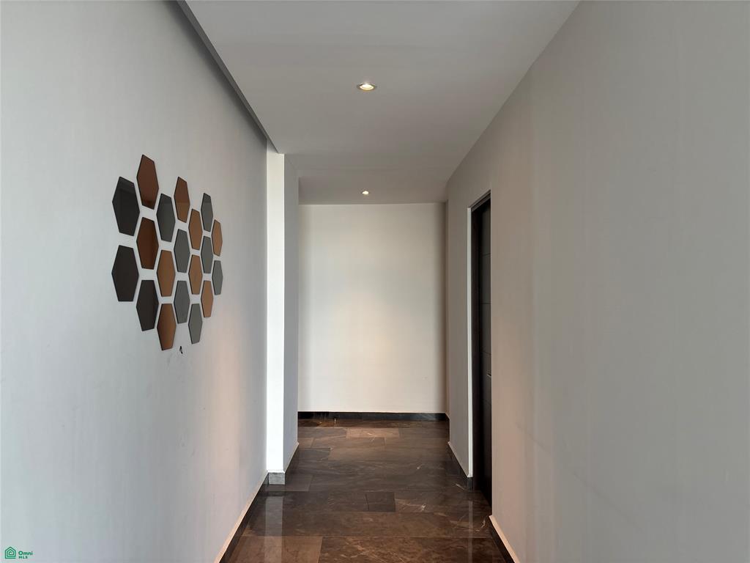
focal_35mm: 26
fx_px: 563
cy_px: 282
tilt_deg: +1.8
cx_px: 375
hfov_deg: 67.3
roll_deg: +0.7
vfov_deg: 53.1
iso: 125
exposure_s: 1/75
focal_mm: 5.96
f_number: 1.6
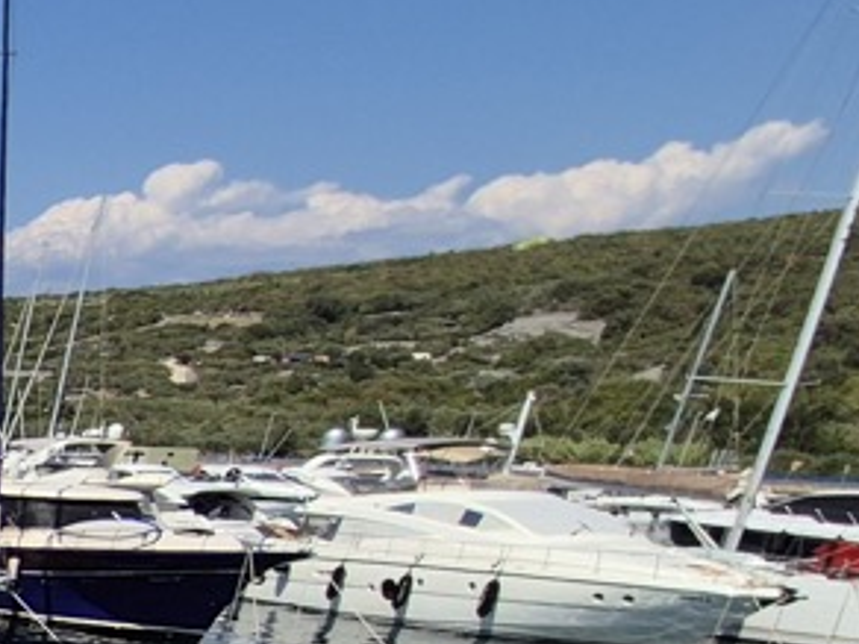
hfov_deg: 18.4
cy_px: 965
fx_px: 1414
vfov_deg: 21.5
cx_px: -927
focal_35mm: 57
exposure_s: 1/3968
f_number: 2.2
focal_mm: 2.2
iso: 50
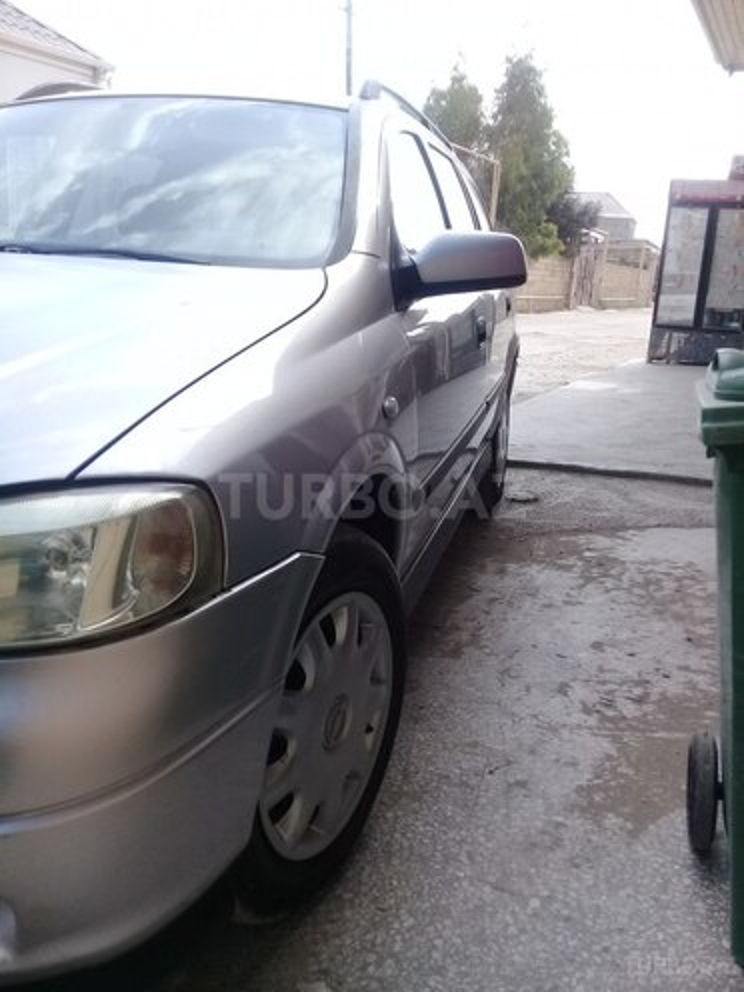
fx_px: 888
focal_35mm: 31
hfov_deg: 45.4
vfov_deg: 58.4
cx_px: 372
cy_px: 496
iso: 50
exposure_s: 1/427
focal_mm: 3.3
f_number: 2.2
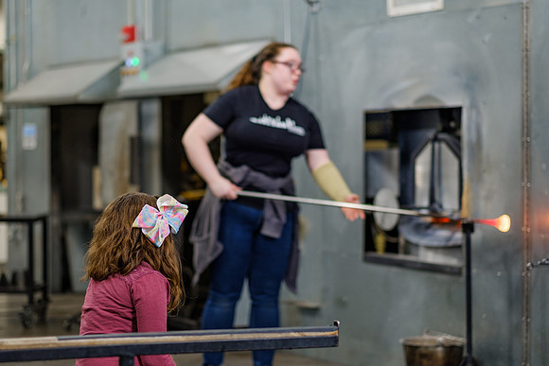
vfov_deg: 15.7
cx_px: 269
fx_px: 1327
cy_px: 188
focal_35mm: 87
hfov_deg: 23.4
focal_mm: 56
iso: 400
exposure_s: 1/125
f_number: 1.4
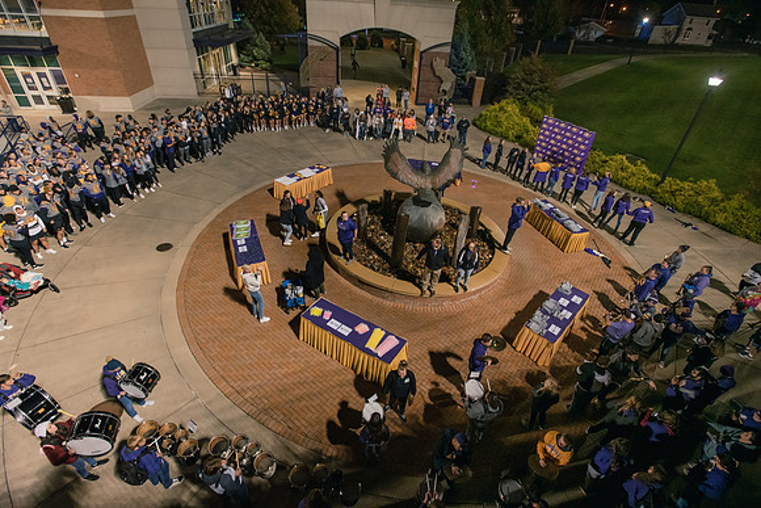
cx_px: 380
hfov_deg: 93.3
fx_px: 359
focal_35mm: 17
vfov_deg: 70.5
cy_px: 254
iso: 2500
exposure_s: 1/60
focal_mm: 17
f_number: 4.5
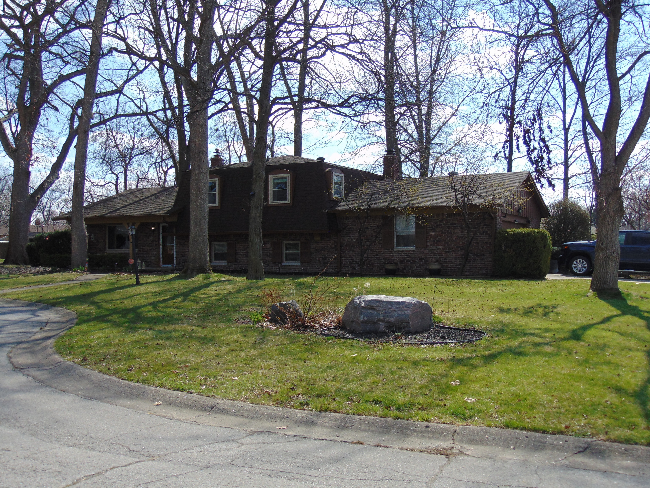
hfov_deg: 47.9
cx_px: 325
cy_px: 244
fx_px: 732
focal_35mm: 39
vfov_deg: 36.8
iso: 80
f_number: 3.3
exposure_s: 1/1000
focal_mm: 6.9
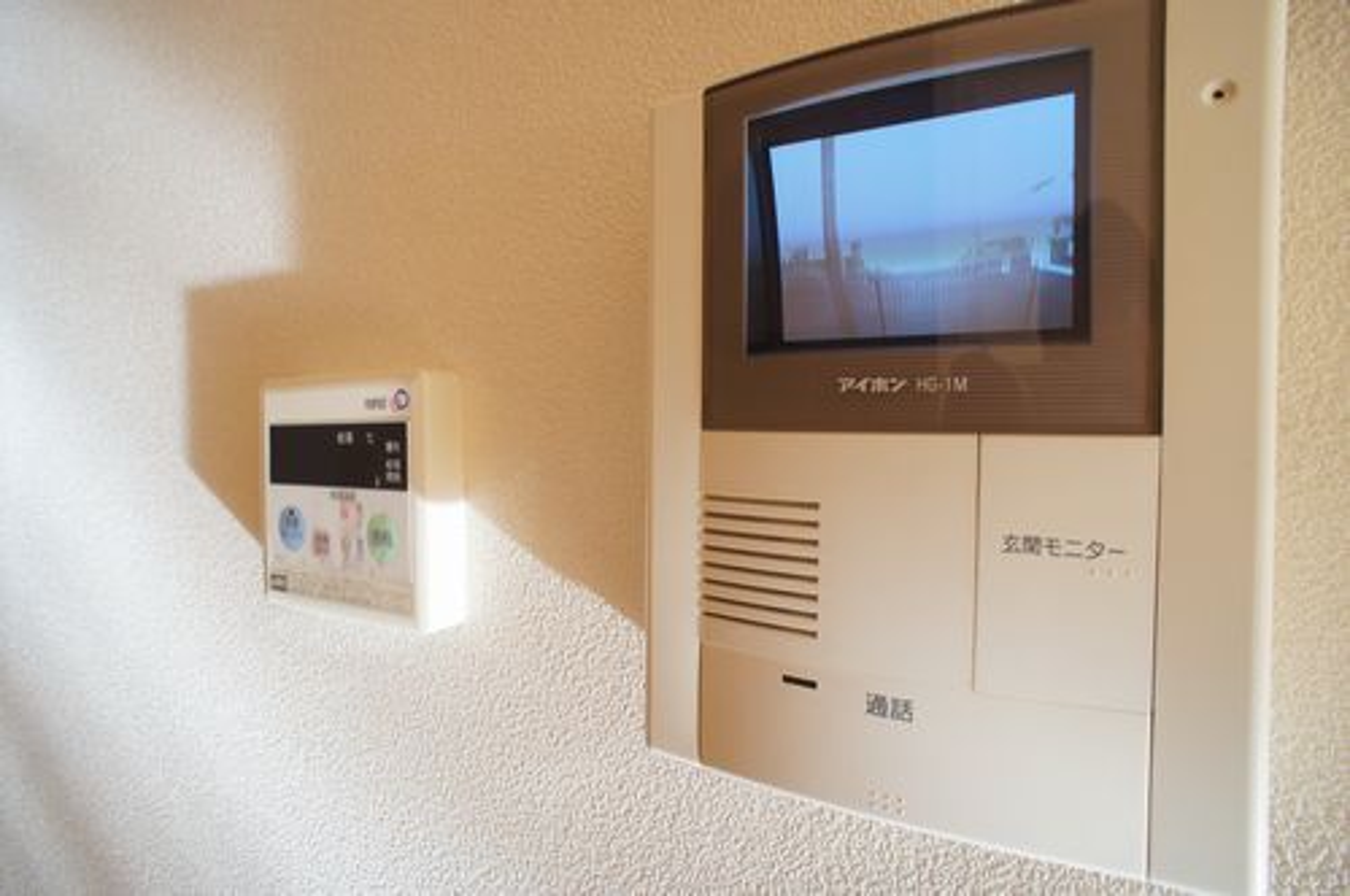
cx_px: 675
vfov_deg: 53.0
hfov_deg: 73.8
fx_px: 899
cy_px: 448
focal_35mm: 24
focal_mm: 16
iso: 400
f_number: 8
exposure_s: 1/30
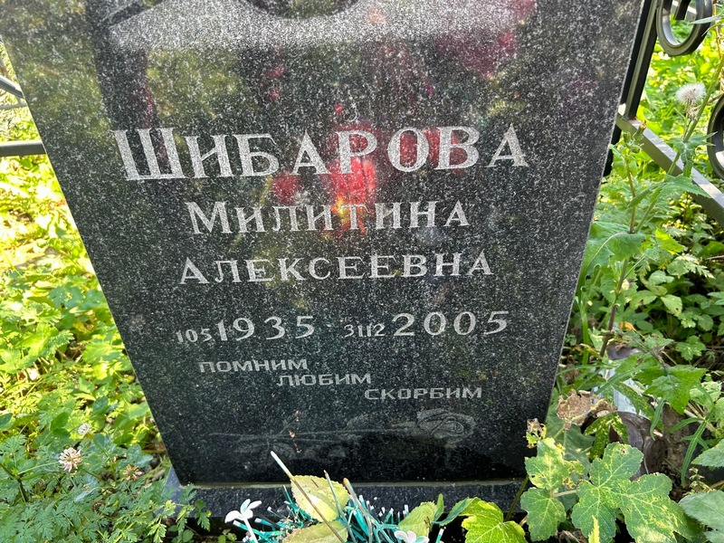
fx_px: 544
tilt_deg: -33.6
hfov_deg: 67.3
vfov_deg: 53.1
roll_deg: +3.4
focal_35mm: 26
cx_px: 362
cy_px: 272
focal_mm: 5.7
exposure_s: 1/121
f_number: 1.5
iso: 64
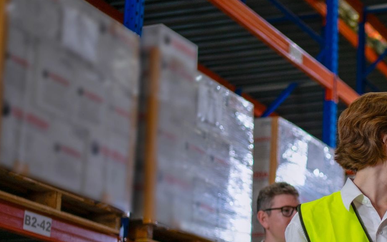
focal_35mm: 105
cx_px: 424
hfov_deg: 19.0
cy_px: 193
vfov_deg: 12.4
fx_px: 1108
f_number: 1.8
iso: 400
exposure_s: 1/320
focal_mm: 45
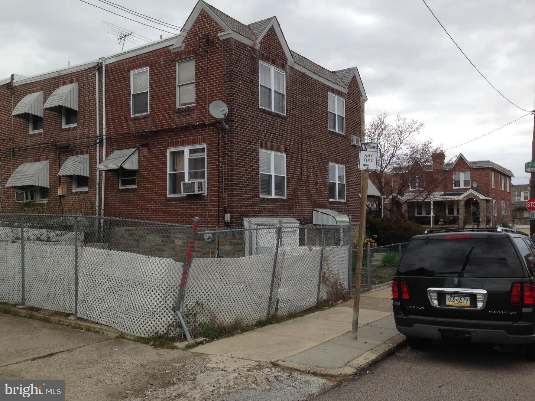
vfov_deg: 42.9
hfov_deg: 55.4
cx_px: 268
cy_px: 200
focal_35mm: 33
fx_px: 510
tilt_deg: +0.7
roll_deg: +0.6
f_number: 2.4
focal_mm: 4.12
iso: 50
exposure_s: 1/502
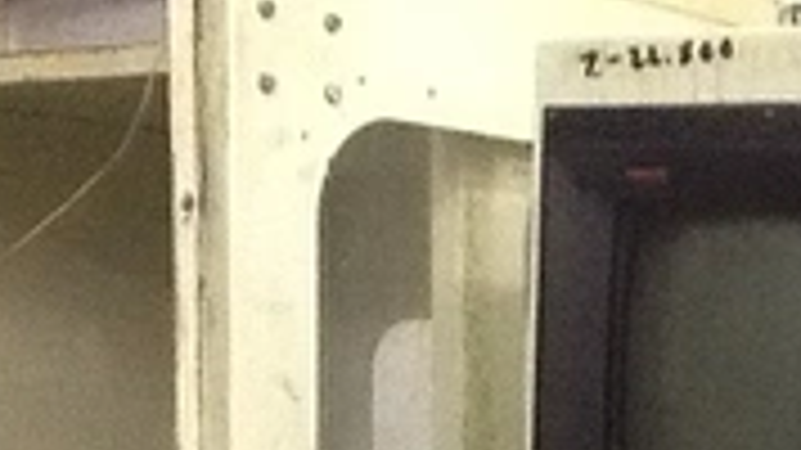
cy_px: 670
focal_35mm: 108
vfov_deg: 10.8
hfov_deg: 19.2
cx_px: 837
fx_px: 2293
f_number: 2.4
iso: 320
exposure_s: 1/30
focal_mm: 2.03
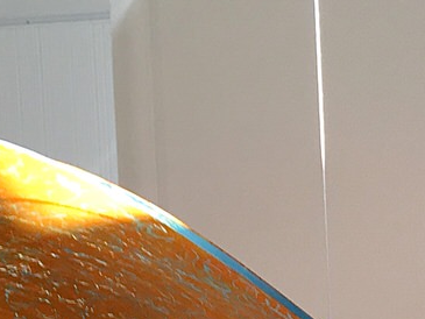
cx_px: 658
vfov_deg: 10.9
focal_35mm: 127
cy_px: 587
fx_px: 1560
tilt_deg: -4.0
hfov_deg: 14.4
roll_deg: +2.2
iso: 32
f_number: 2.2
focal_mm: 4.15
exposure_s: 1/60
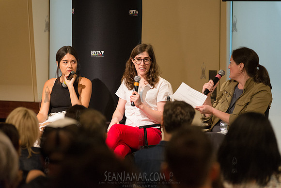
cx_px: 140
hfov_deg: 14.2
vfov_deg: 9.5
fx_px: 1132
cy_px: 94
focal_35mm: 145
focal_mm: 145
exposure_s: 1/320
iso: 2500
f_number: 4
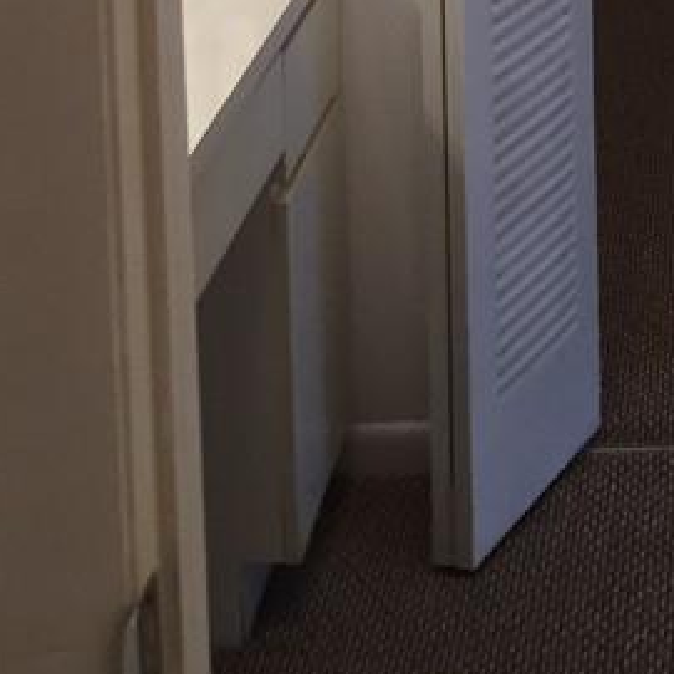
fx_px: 2137
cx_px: 783
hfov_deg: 17.2
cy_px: -343
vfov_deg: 16.3
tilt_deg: -8.0
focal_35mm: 97
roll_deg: -0.2
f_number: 2.2
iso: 40
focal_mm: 4.15
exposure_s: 1/30
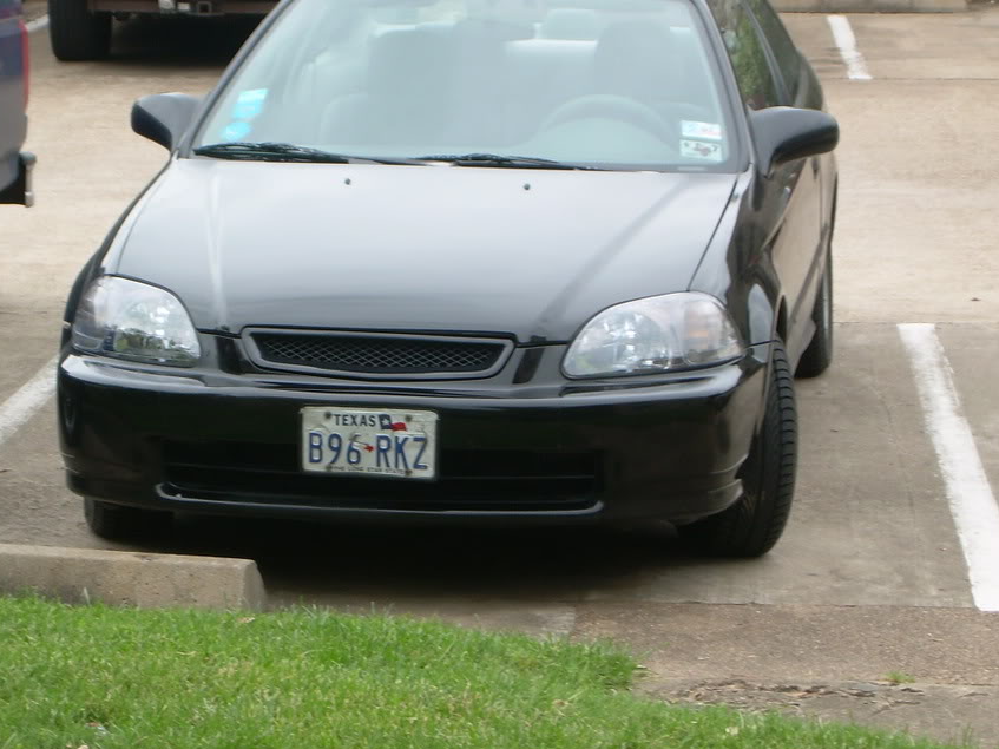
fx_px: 3838
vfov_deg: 11.1
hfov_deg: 14.8
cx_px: 425
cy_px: 302
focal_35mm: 133
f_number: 4.9
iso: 50
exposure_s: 1/84.8
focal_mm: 18.9
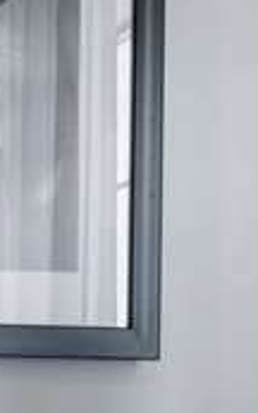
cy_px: 554
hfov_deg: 7.0
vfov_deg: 11.3
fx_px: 2038
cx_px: -247
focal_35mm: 181
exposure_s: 1/6
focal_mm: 20
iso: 400
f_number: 9
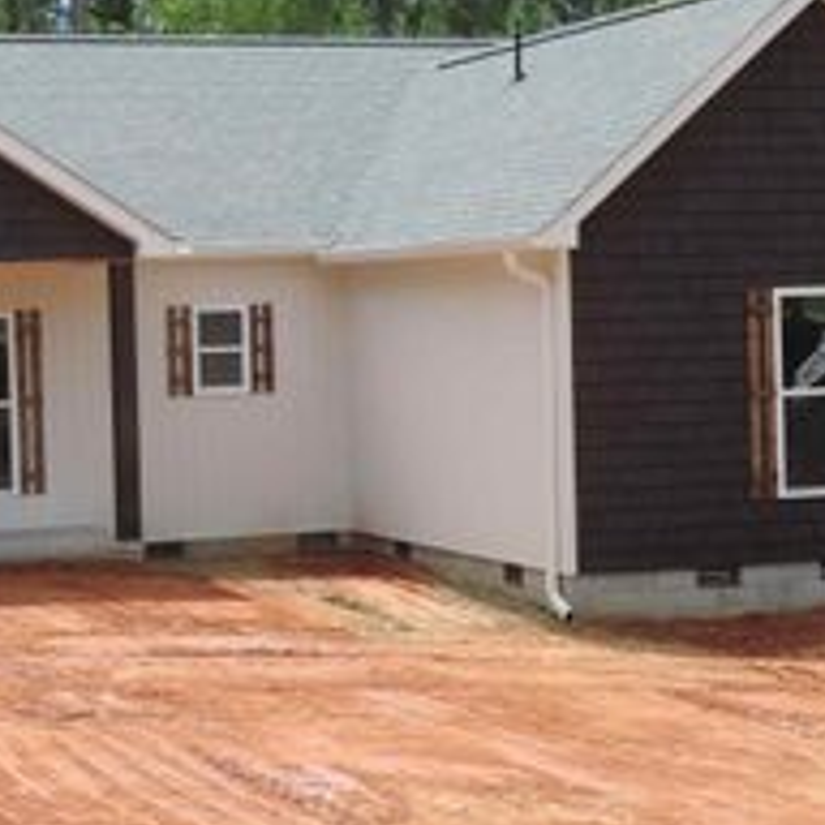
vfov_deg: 17.6
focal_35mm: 99
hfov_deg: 17.6
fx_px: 2669
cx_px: 443
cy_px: 372
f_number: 3.4
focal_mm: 7.6
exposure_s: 1/400
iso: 80
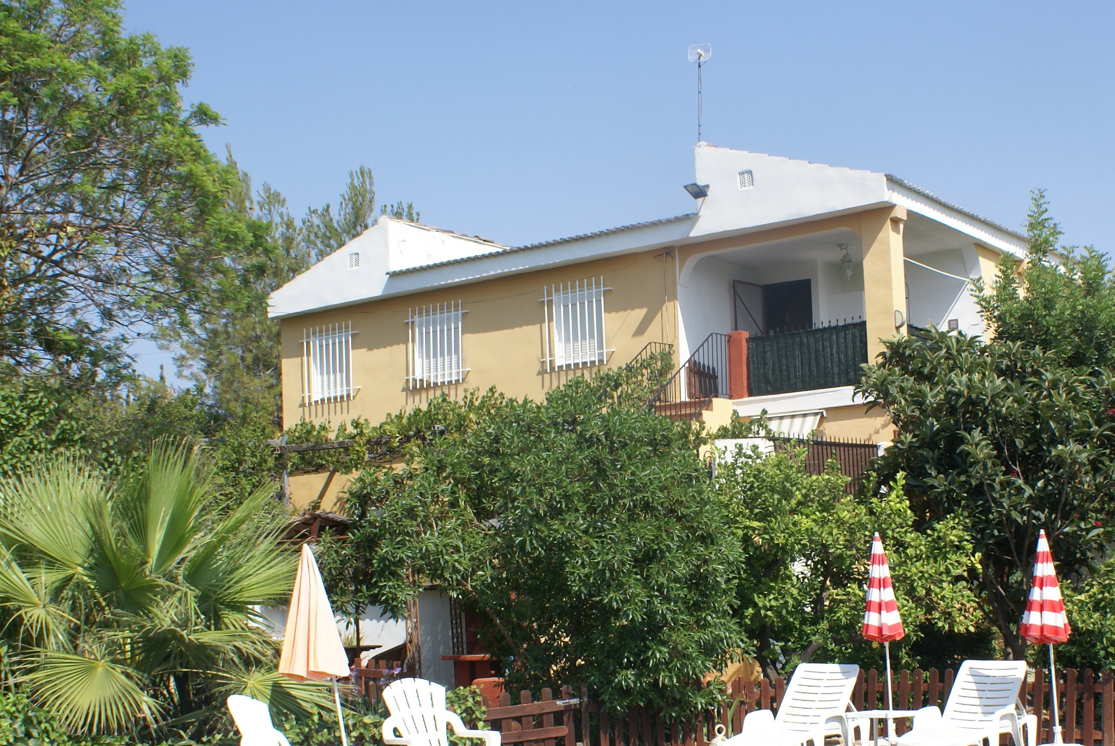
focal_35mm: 50
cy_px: 539
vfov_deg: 26.8
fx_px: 1550
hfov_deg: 39.3
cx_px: 703
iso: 100
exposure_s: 1/160
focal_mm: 20
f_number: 10
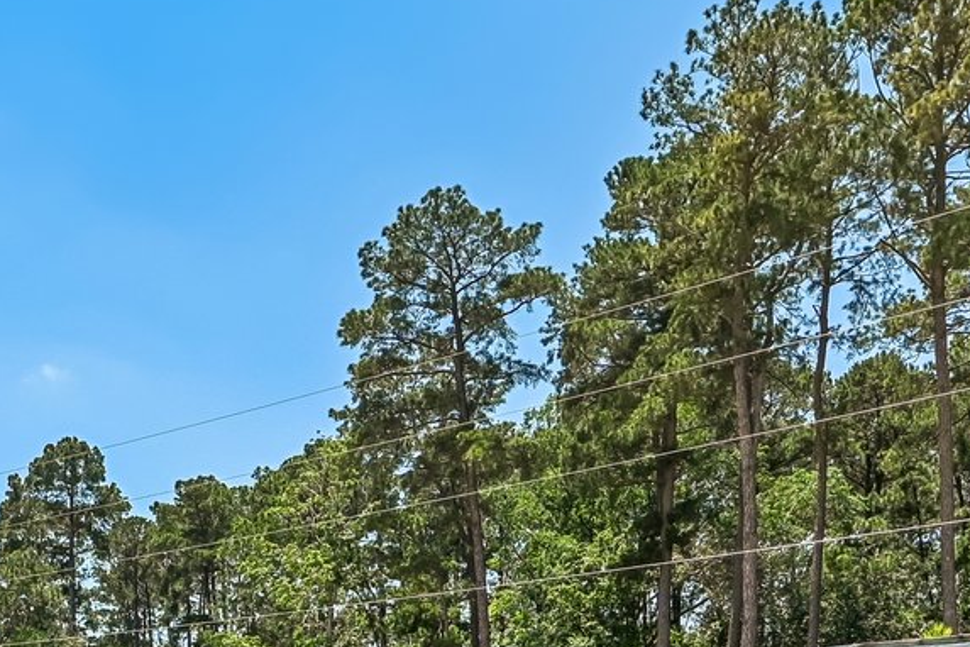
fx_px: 1347
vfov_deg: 24.7
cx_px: 183
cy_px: 751
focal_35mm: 50
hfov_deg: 38.0
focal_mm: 14
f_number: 8
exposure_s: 1/1600
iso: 400
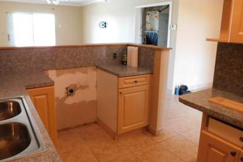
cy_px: 72
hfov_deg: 62.0
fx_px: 202
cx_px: 121
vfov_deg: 43.5
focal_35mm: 30
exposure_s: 1/30
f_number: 3
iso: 400
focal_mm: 4
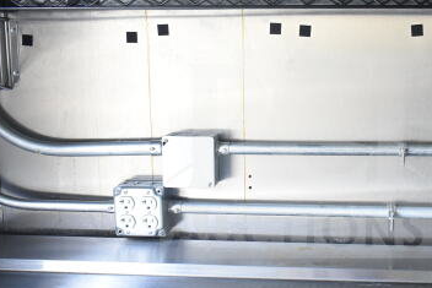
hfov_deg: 37.6
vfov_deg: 26.0
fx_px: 624
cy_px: 161
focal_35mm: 52
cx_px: 297
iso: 1600
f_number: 4.5
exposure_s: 1/80
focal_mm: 20
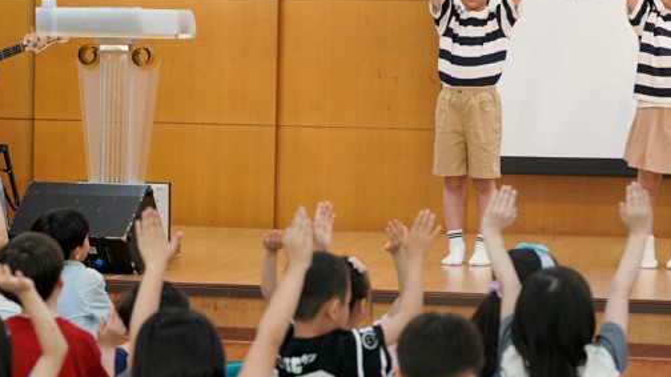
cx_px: 145
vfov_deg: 7.6
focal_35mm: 159
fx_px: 2828
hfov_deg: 13.5
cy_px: 190
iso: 1250
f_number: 4
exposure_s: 1/160
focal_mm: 85
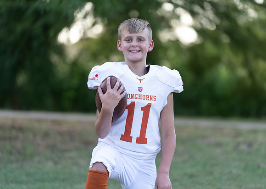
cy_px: 93
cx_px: 140
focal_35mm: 151
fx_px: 1139
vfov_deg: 9.5
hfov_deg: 13.3
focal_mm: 143
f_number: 2.8
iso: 250
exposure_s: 1/400
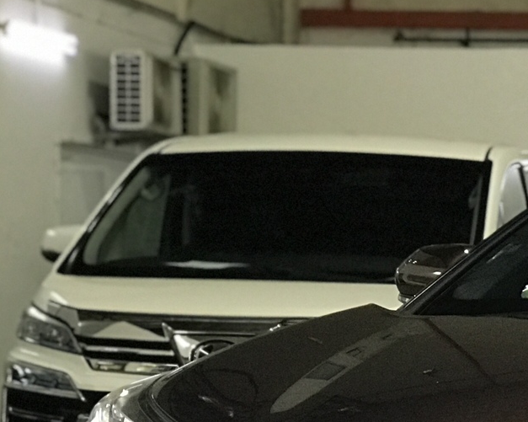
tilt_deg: -5.7
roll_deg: -1.0
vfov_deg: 8.5
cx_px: 763
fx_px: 2796
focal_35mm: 179
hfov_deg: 10.5
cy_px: 585
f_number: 2.8
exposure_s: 1/50
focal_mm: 6.6
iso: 100
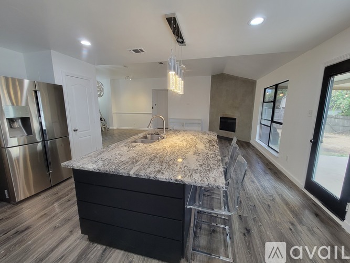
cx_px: 175
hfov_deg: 106.2
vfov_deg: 89.9
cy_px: 132
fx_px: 131
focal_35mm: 13
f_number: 2.2
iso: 250
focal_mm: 2.2
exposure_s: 1/60
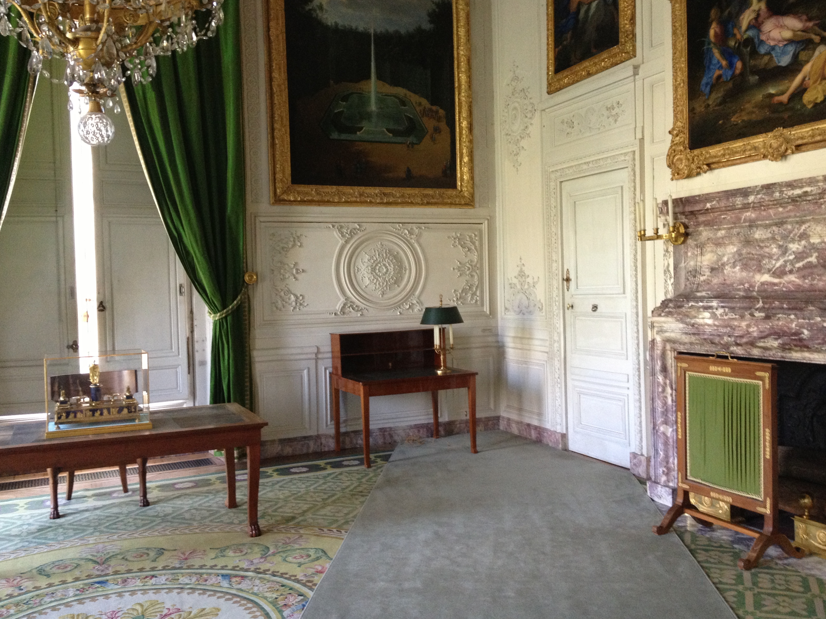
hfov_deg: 51.4
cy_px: 304
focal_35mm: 36
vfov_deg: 39.7
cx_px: 420
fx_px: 859
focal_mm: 4.28
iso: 250
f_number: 2.4
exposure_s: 1/20
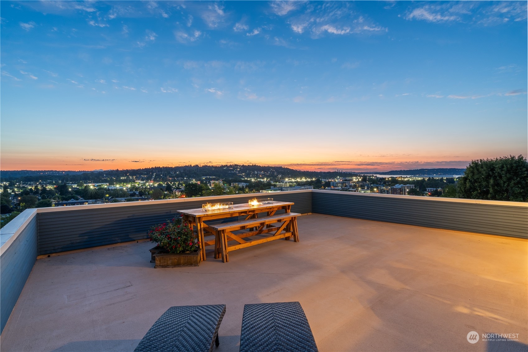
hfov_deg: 96.7
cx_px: 264
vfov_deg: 73.7
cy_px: 176
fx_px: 235
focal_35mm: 16
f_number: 9
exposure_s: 5
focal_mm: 16
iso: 320
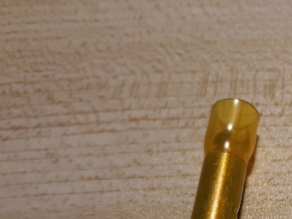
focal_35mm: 68
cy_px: 204
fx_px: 573
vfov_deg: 21.1
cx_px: 336
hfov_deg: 26.0
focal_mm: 3.7
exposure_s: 1/40
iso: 64
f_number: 1.7
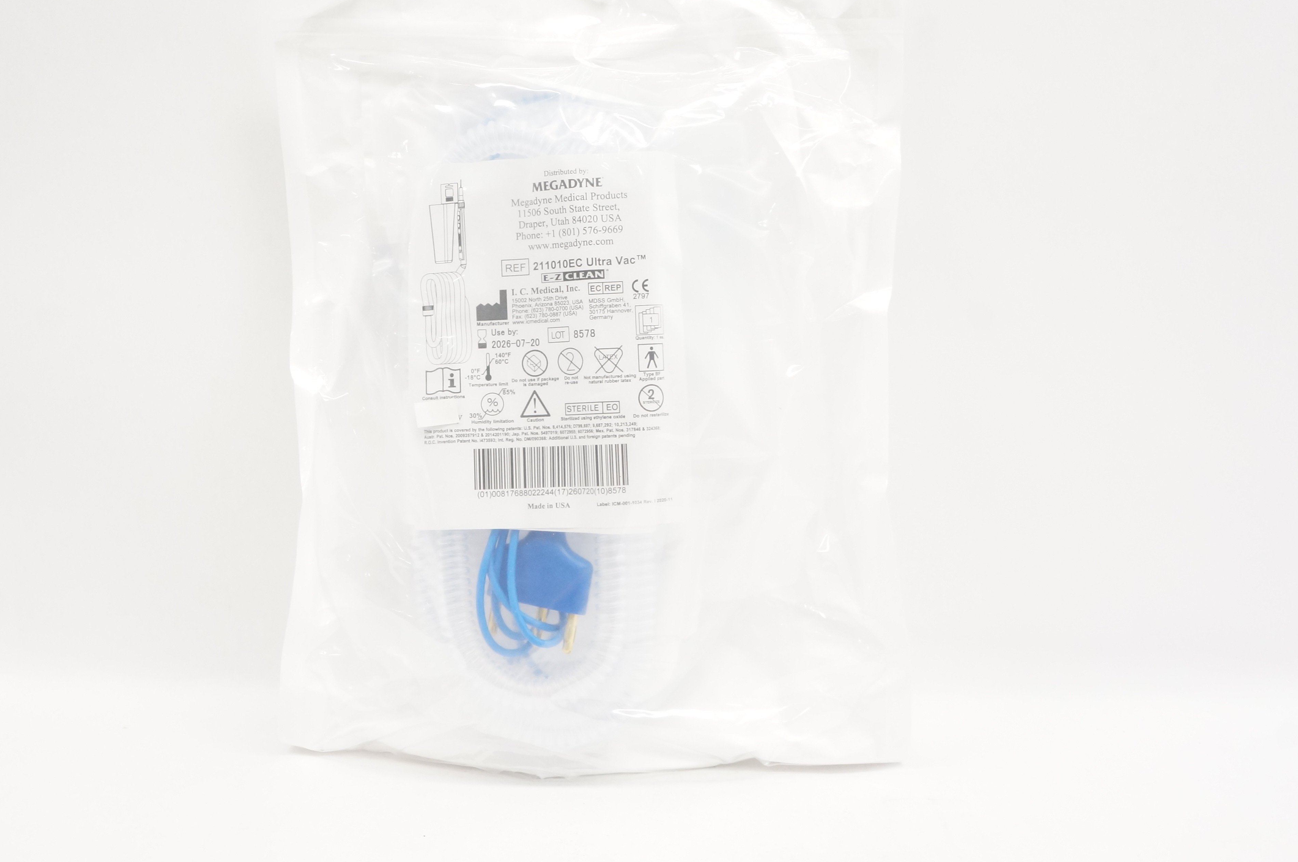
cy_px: 373
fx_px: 1261
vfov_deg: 37.7
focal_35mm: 35
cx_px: 594
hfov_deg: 54.4
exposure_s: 1/30
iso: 800
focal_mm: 18
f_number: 10
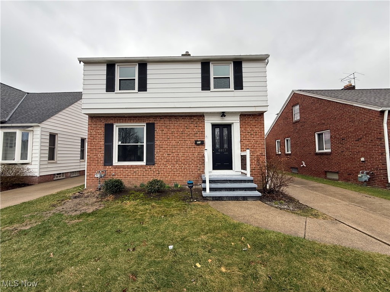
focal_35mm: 14
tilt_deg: +4.7
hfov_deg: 102.1
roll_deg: +0.4
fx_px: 158
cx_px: 195
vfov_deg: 85.7
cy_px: 146
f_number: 2.2
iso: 50
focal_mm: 2.22
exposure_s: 1/129
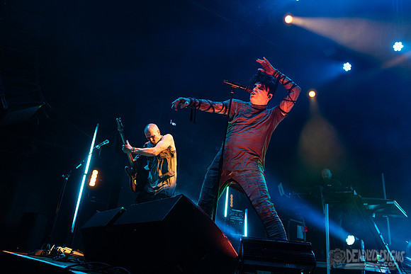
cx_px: 208
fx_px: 356
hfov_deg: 59.9
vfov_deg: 42.0
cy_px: 116
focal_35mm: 31
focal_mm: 26
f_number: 3.5
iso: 2500
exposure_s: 1/640
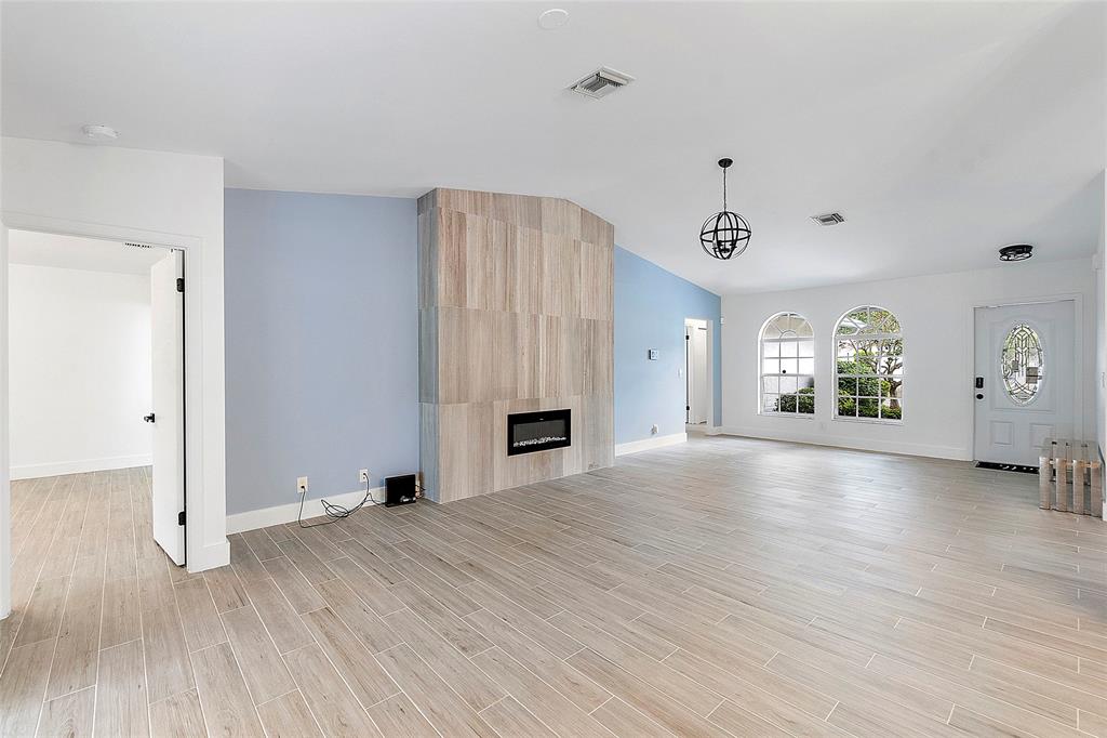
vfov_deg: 77.3
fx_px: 461
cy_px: 369
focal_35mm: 15
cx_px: 554
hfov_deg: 100.4
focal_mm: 10
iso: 250
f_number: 9
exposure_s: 1/10
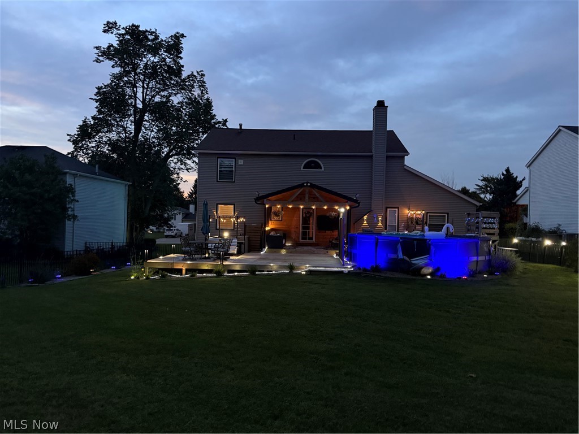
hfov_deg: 71.6
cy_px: 217
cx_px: 290
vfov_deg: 56.8
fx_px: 401
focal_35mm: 24
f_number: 1.78
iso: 1000
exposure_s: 1/30
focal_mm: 6.76
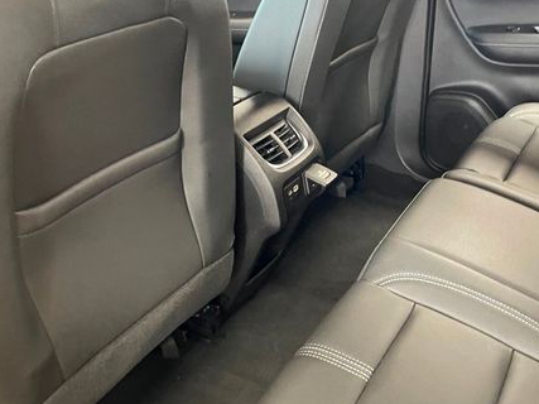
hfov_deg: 47.4
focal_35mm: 39
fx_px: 607
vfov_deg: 36.8
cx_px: 340
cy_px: 178
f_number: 1.6
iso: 500
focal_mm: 4.2
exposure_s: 1/40
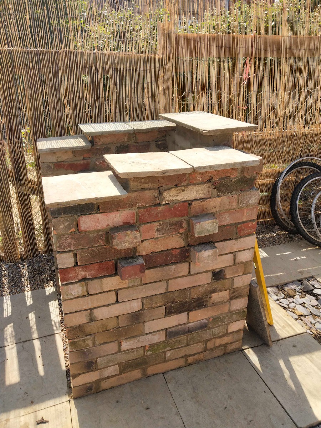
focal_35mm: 30
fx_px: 371
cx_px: 160
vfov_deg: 60.0
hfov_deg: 46.8
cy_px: 214
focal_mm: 3.95
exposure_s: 1/1667
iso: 91
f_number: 1.8
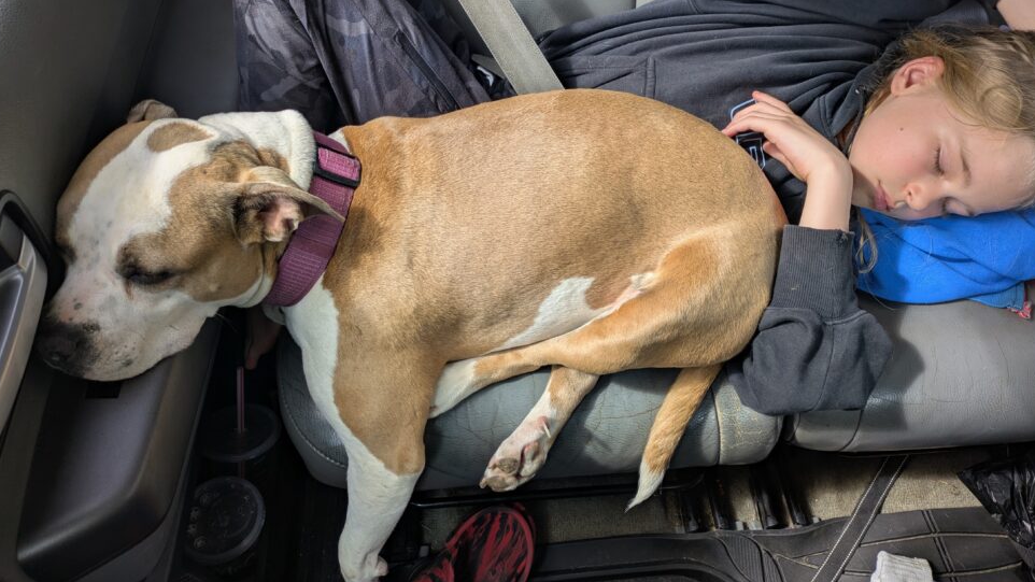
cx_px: 534
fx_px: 796
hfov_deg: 66.1
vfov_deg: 40.0
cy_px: 239
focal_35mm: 29
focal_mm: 5.43
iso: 35
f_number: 1.89
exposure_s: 1/131
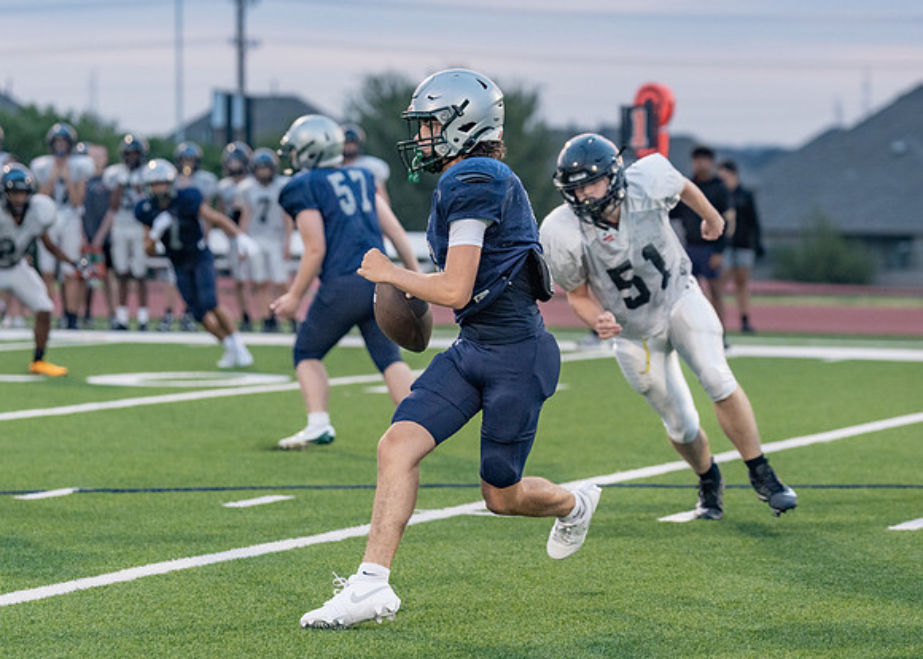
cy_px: 272
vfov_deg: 8.9
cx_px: 528
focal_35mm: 162
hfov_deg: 12.4
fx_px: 4244
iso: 2000
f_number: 2.8
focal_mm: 113
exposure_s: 1/1000
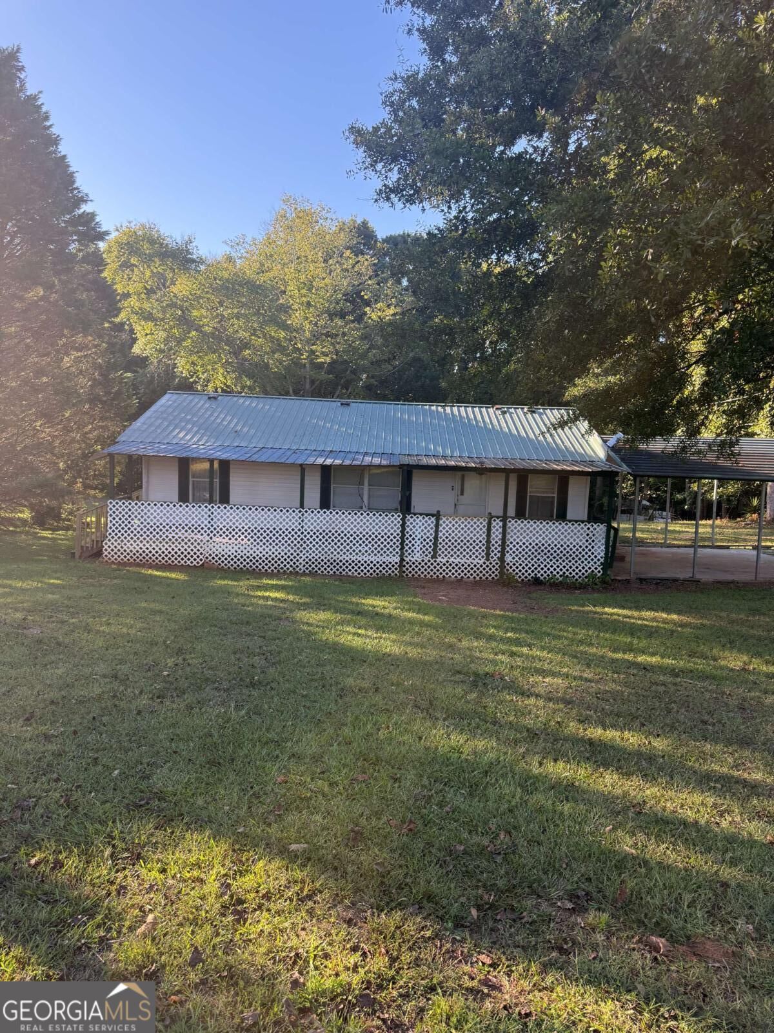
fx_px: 716
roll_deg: -4.3
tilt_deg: -5.1
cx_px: 387
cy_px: 516
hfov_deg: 56.8
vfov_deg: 71.6
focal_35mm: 24
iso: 100
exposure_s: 1/612
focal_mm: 6.76
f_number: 1.78
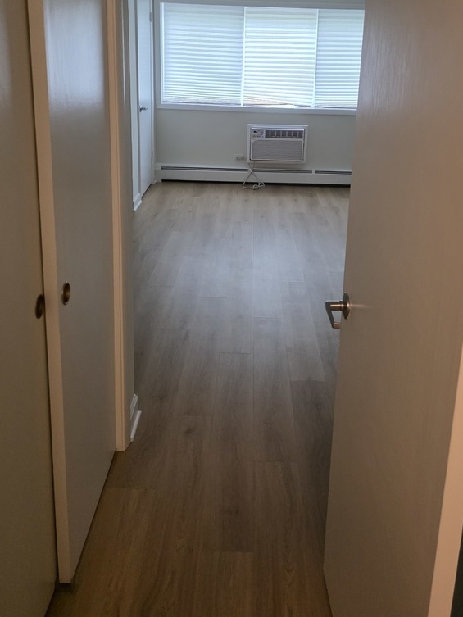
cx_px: 266
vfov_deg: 53.9
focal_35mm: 33
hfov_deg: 42.8
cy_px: 193
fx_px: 588
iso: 800
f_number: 1.7
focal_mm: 6.3
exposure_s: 1/120
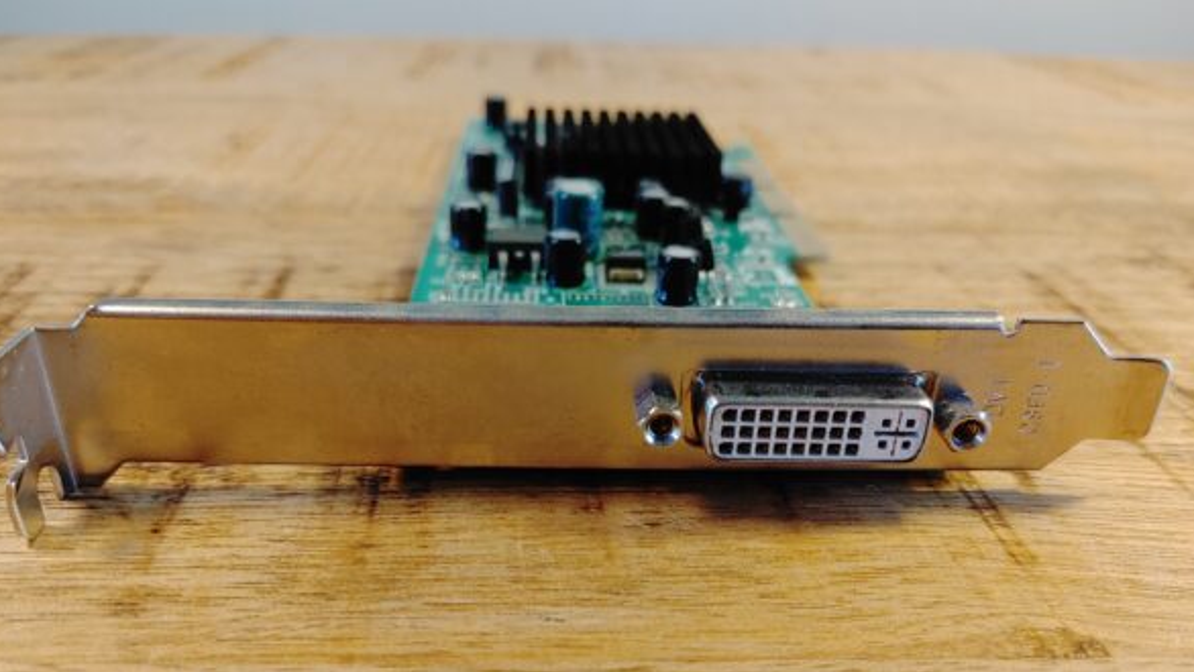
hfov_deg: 66.1
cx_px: 599
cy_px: 454
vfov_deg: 39.7
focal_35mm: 29
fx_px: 918
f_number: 1.8
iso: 250
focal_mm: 4.81
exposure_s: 1/100
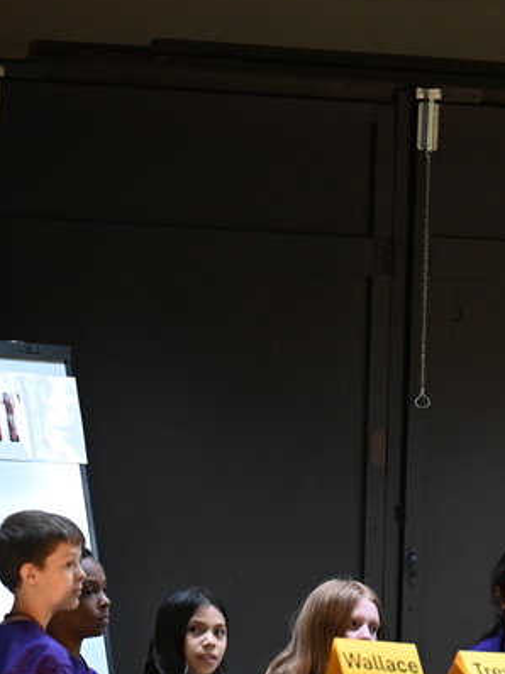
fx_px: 6017
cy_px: 362
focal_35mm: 309
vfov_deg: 6.4
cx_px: 595
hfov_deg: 4.8
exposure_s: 1/100
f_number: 2.8
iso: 3200
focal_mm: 125
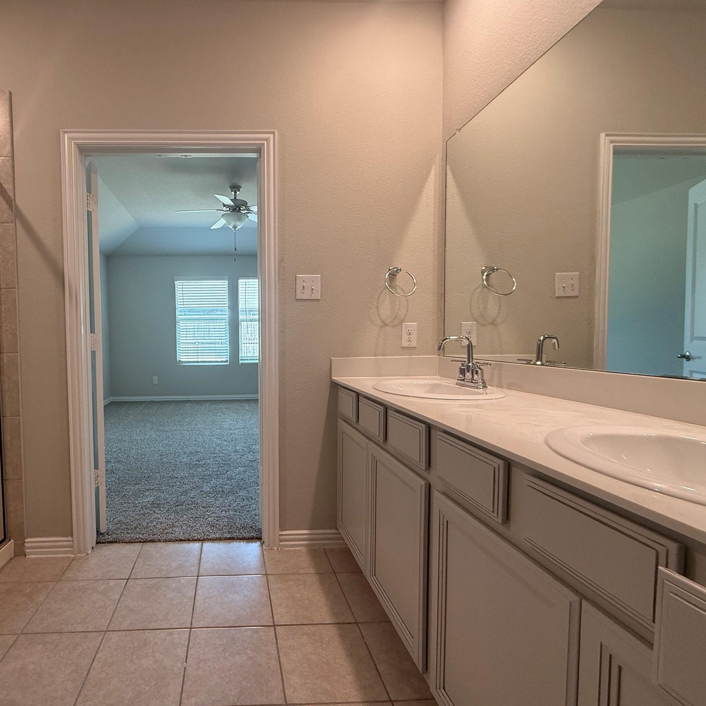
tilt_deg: -2.3
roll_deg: -0.2
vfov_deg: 84.0
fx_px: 392
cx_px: 246
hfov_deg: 81.6
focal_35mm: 17
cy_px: 354
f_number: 2.2
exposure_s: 1/120
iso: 200
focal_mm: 2.22
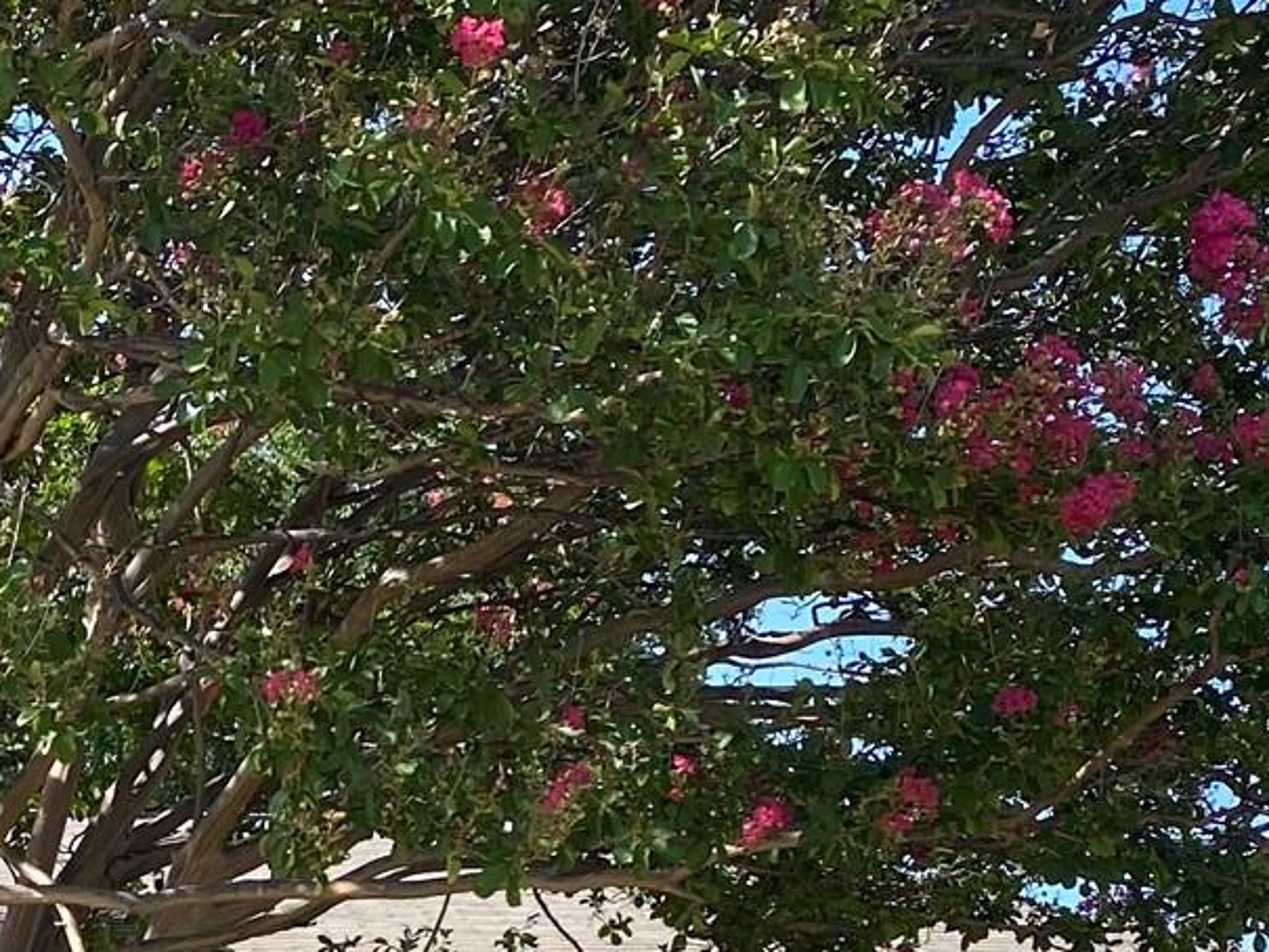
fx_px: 3227
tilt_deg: +1.9
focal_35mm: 88
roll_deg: +1.0
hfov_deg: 21.3
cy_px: 1409
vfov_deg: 15.5
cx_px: -84
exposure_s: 1/1170
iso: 32
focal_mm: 4.25
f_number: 1.8
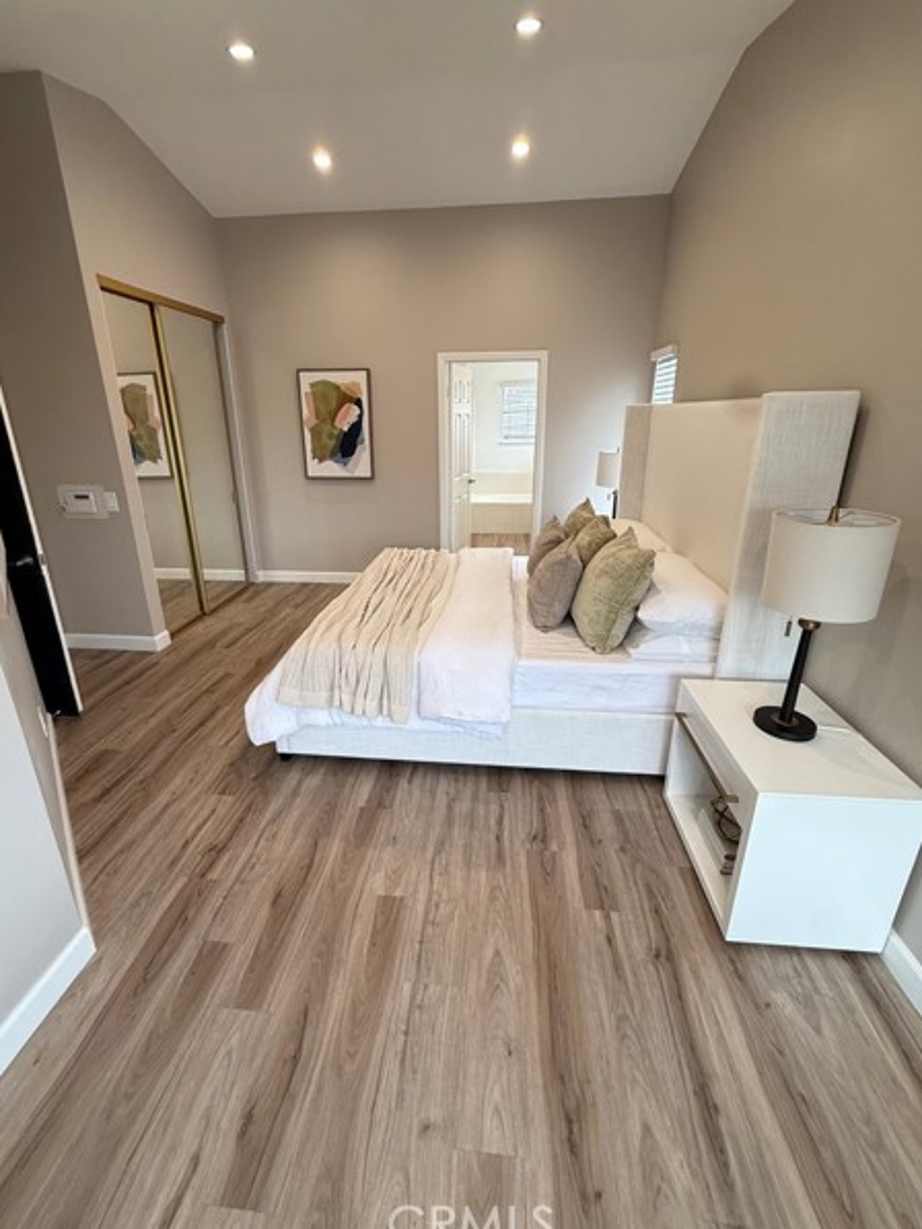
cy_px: 595
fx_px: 533
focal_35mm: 15
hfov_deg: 81.7
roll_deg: -0.4
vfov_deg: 98.1
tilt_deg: -18.1
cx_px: 445
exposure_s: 1/120
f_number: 2.2
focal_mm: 2.22
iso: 160
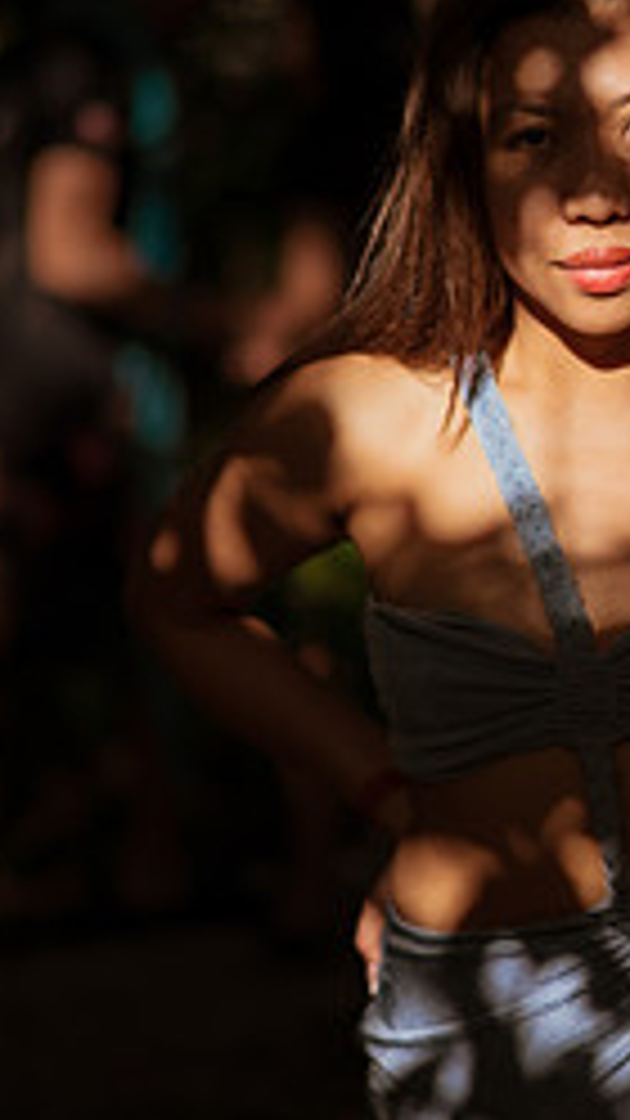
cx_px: 608
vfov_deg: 19.5
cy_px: 499
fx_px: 3268
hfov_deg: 10.9
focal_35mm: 110
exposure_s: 1/5000
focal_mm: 58
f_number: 1.4
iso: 100
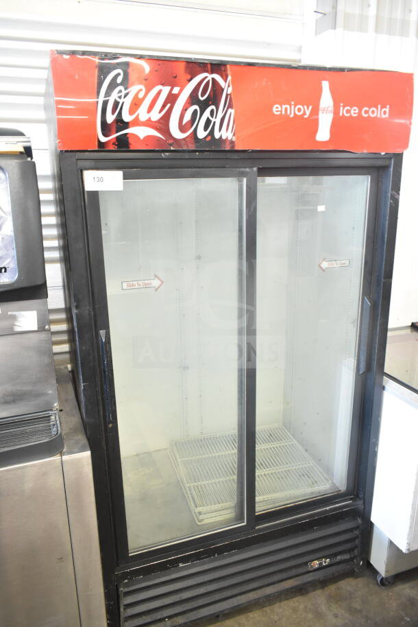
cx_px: 209
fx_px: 470
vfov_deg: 67.4
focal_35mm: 27
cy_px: 314
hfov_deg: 48.0
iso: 1600
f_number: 3.5
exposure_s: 1/40
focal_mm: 18
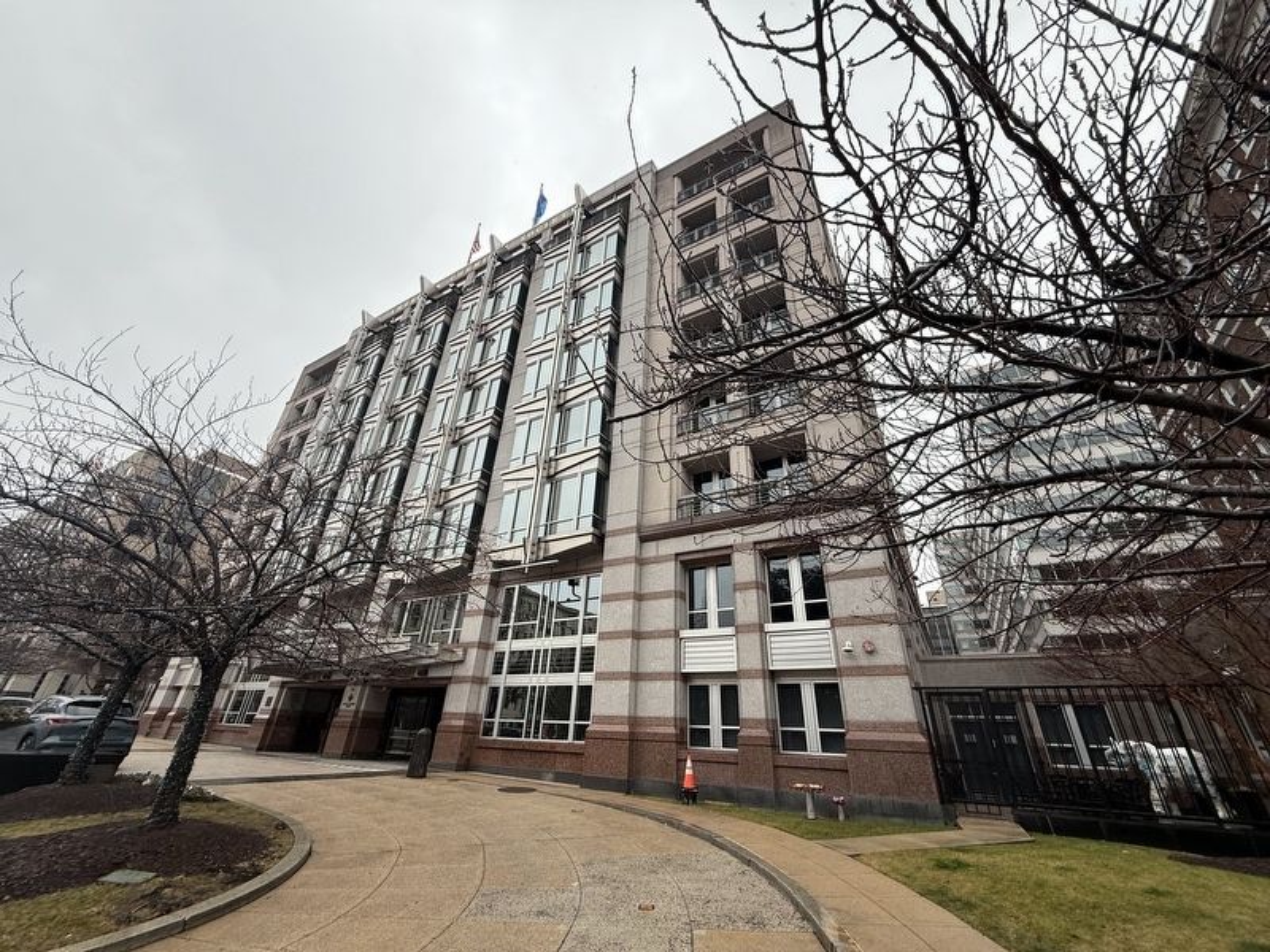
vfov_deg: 85.7
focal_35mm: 14
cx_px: 635
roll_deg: -3.0
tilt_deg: +30.7
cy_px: 476
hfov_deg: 102.1
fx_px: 514
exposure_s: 1/318
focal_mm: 2.22
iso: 64
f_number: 2.2
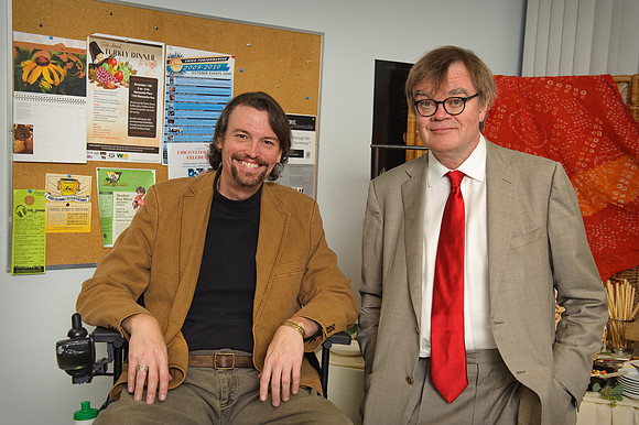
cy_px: 212
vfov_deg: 30.5
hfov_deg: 44.5
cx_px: 320
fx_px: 781
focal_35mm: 44
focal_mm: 44
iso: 800
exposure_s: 1/125
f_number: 5.6
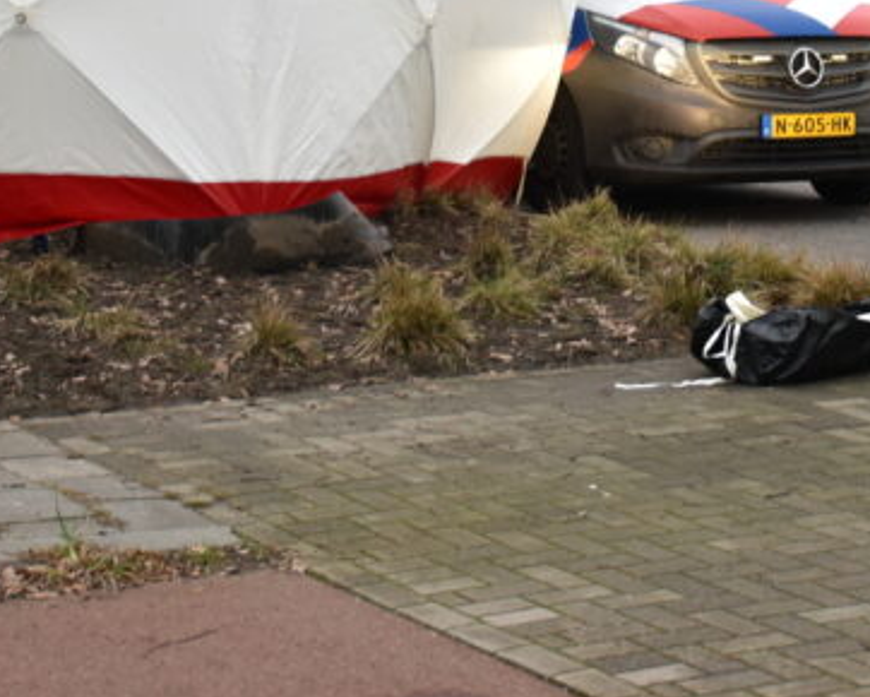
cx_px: 514
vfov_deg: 13.6
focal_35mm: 112
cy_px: 22
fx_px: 2885
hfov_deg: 17.1
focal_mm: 32
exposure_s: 1/100
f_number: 4
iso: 1000
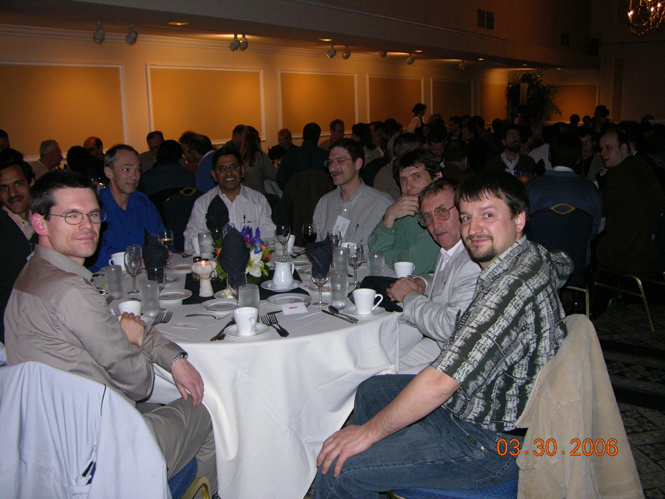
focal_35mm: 35
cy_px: 250
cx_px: 332
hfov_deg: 52.6
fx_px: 672
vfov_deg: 40.7
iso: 200
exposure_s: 1/60.1
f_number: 2.8
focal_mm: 8.9
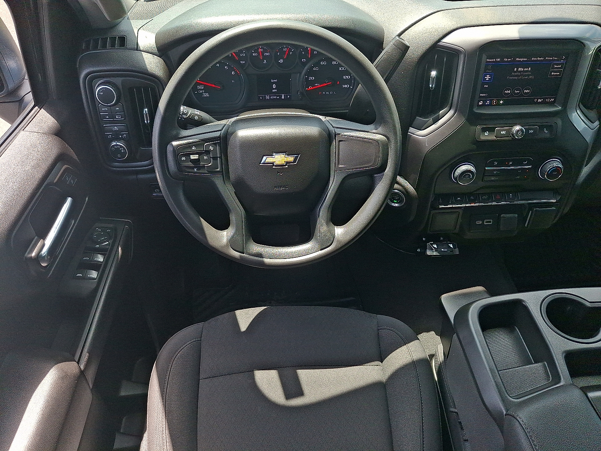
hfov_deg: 69.4
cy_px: 226
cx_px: 300
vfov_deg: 54.9
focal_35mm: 25
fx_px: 434
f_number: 1.8
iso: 30
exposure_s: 1/455
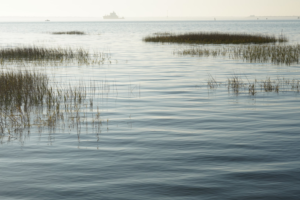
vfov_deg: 18.7
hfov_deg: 27.7
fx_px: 608
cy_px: 93
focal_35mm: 73
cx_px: 123
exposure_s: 1/100
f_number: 16
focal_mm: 60
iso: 100
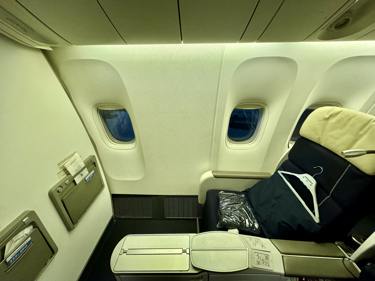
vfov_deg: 85.7
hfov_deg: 102.1
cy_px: 140
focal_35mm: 14
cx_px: 188
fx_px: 152
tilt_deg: -26.6
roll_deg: +1.7
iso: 320
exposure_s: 1/79
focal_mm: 2.22
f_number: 2.2
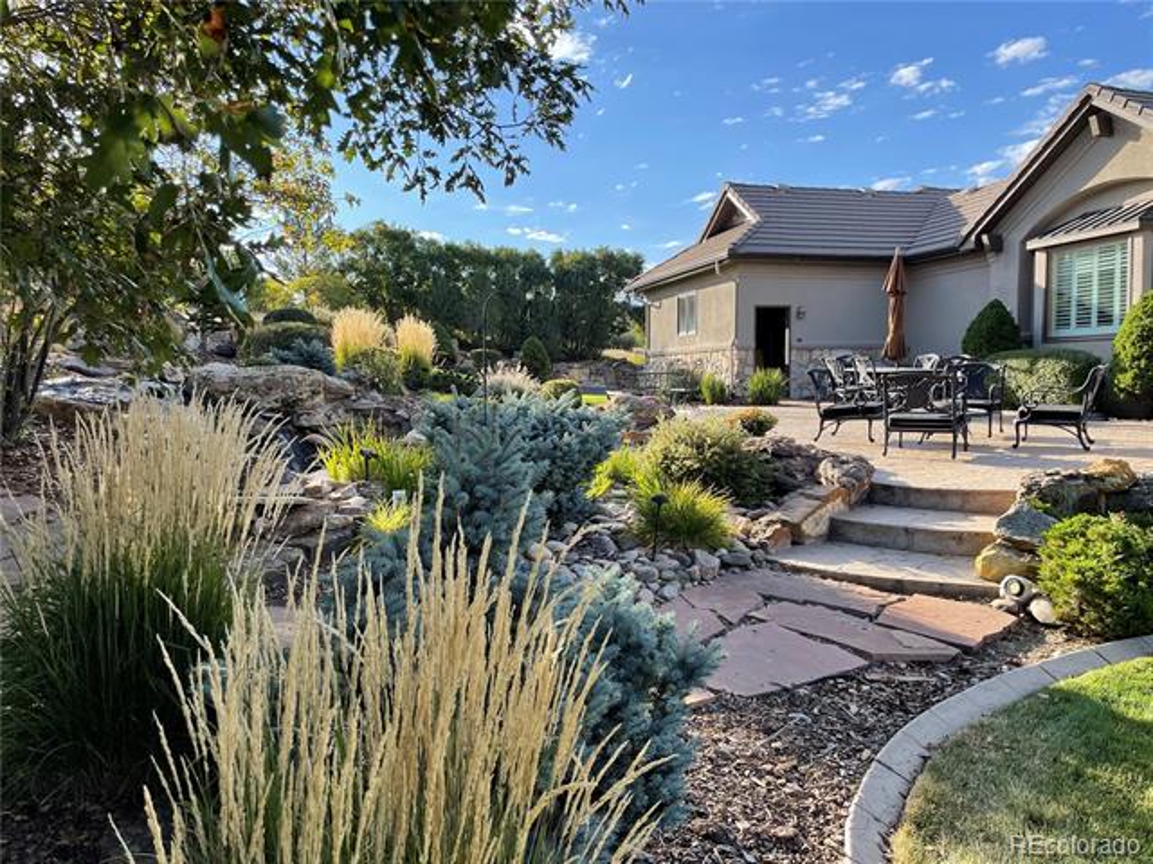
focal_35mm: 26
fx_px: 866
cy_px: 432
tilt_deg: -4.2
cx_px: 576
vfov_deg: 53.1
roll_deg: +0.7
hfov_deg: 67.3
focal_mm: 4.2
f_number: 1.6
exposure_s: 1/1125
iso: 32
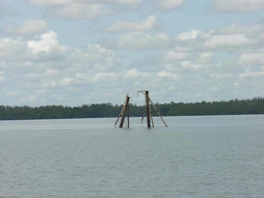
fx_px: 1464
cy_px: 99
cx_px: 132
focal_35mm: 192
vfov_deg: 7.7
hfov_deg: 10.3
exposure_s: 1/172
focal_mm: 49
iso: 50
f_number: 7.3
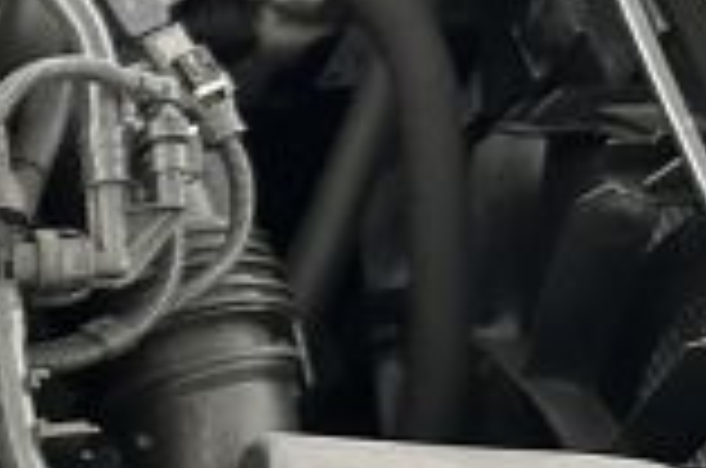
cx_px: -612
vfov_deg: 13.1
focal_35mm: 102
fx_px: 1996
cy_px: 540
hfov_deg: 16.4
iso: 1000
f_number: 1.78
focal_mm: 6.86
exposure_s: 1/54
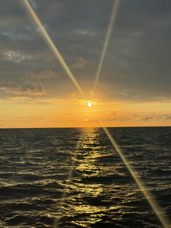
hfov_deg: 30.3
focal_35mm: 48
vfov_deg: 39.7
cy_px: 114
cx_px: 86
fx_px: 316
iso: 64
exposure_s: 1/12500
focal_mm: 6.76
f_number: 1.78
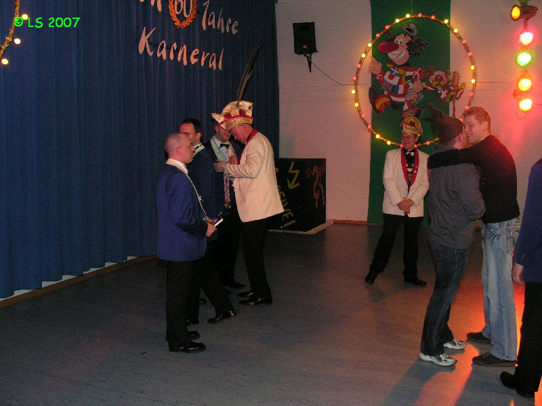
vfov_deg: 40.7
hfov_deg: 52.6
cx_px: 271
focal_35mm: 35
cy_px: 203
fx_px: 548
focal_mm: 8.9
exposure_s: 1/60.1
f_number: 4
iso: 200
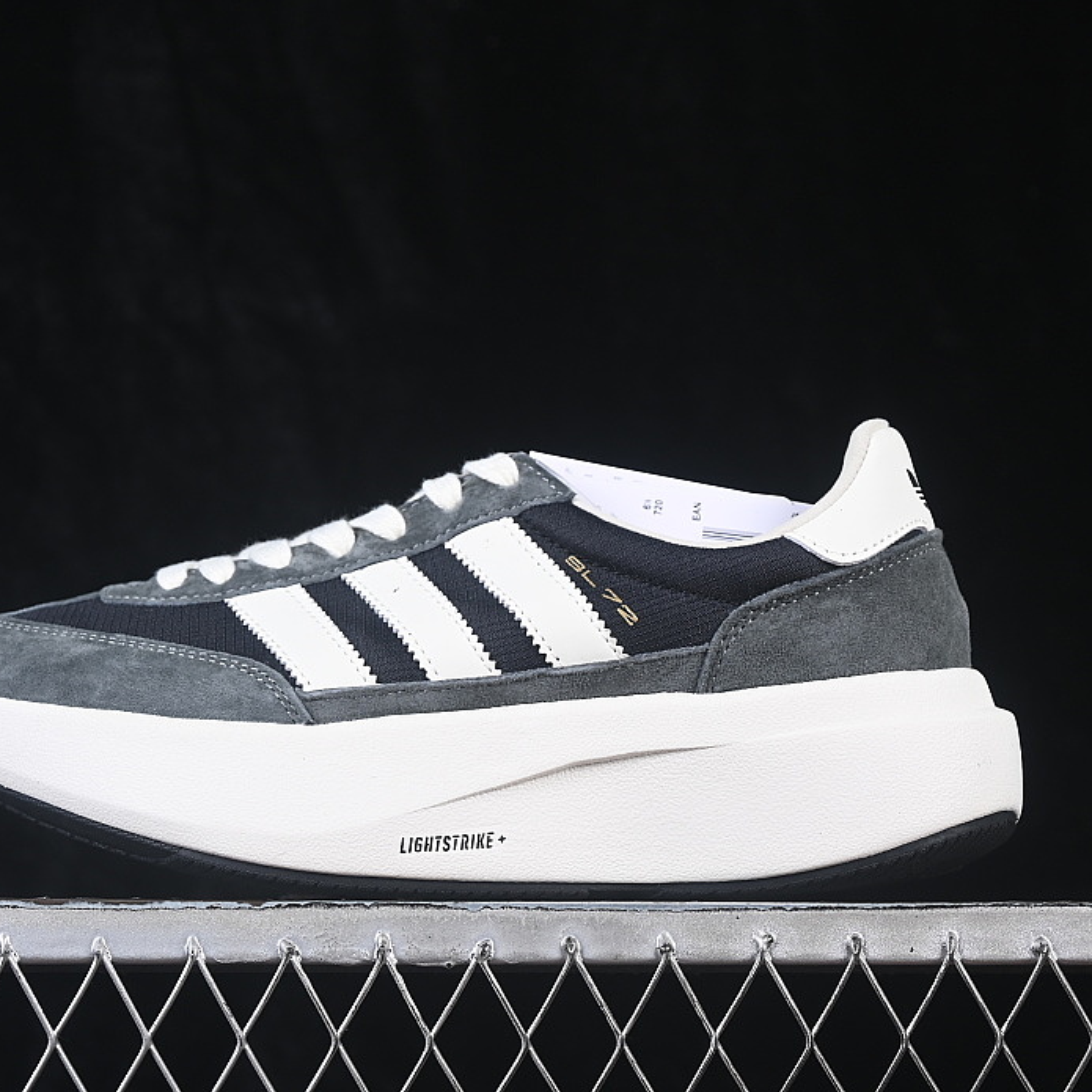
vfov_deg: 17.6
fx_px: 3533
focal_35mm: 99
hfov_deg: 17.6
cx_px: 486
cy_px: 551
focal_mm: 50
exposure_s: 1/60
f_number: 7.1
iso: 160
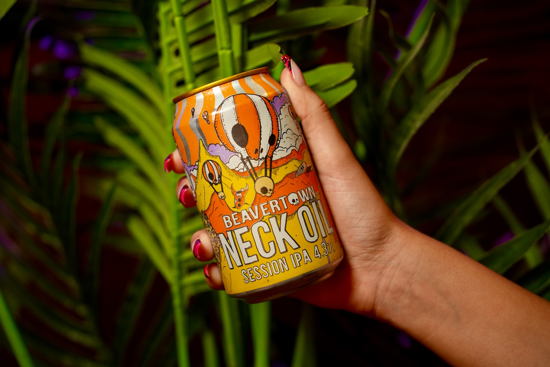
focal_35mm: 73
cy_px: 184
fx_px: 1115
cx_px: 275
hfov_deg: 27.7
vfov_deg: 18.7
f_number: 4
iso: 1600
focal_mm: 73
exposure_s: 1/80
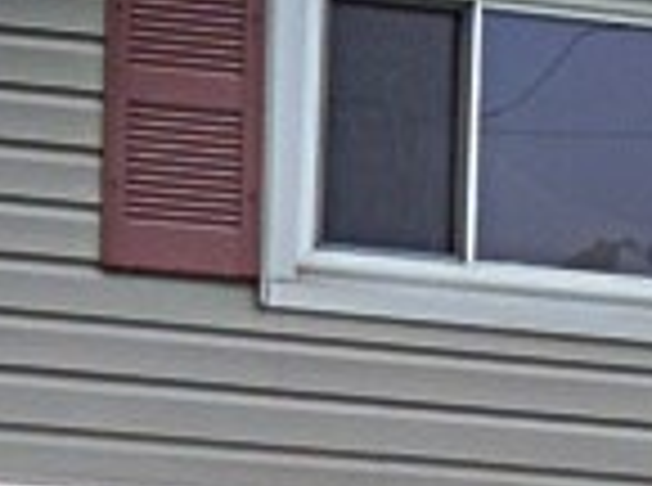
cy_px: 1125
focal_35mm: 333
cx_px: 319
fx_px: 6257
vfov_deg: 4.4
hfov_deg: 6.0
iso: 400
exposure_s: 1/1250
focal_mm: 8.3
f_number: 3.5
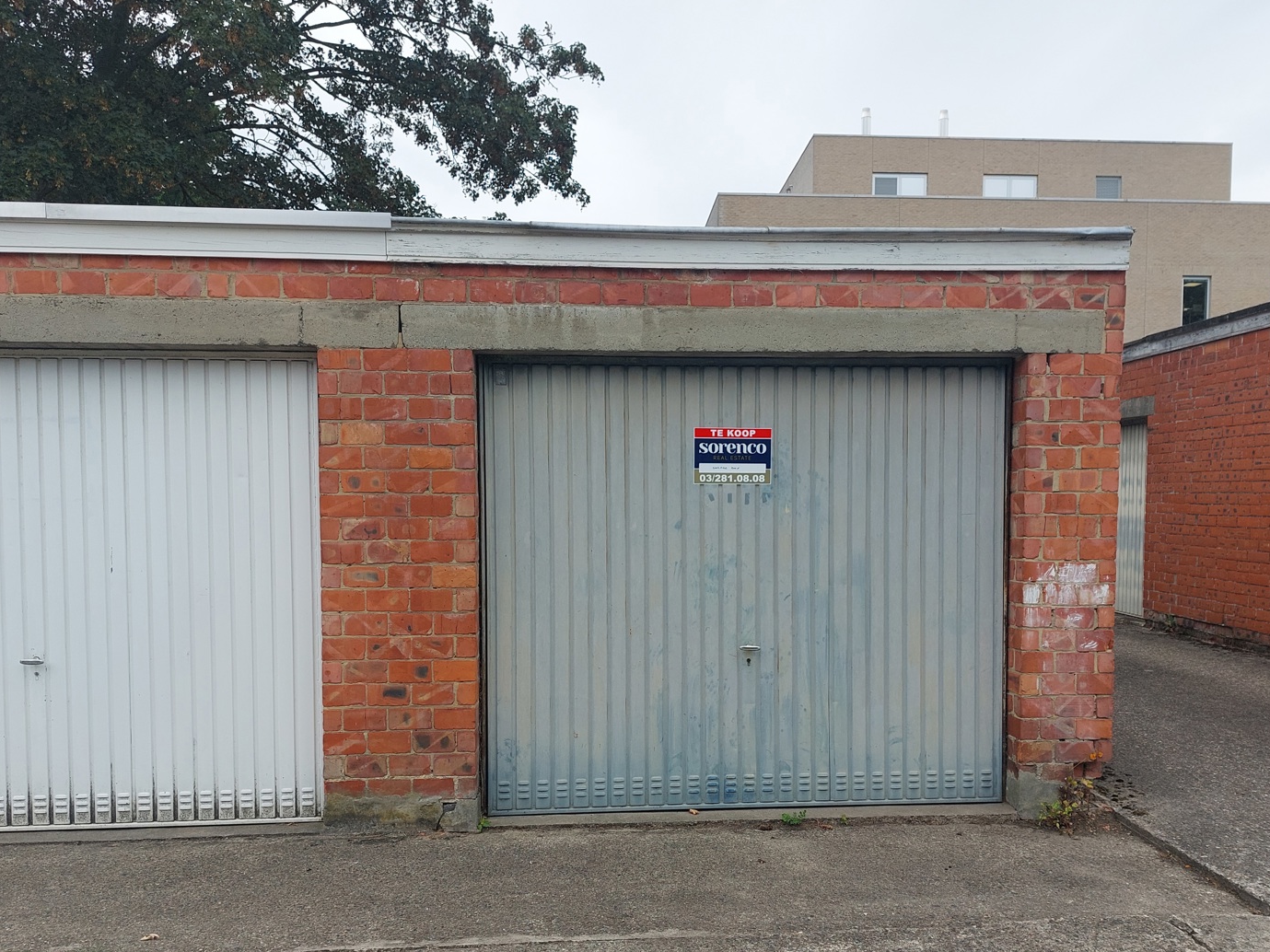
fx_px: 1064
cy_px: 545
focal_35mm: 29
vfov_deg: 48.1
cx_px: 676
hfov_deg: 61.6
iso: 25
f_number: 1.8
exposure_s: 1/543
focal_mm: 5.23
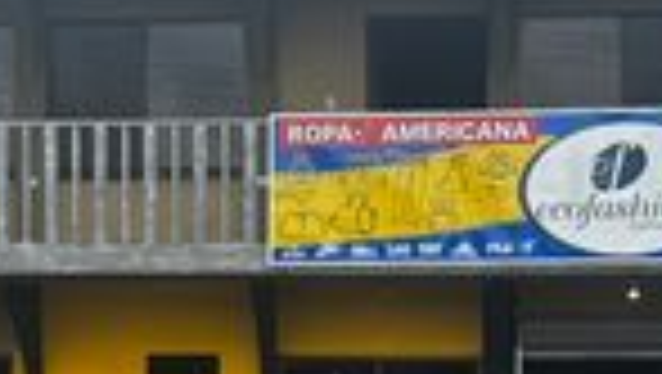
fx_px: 2161
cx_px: 297
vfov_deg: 9.8
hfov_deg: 17.4
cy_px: 388
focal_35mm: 123
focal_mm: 5.96
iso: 50
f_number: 1.6
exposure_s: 1/1220
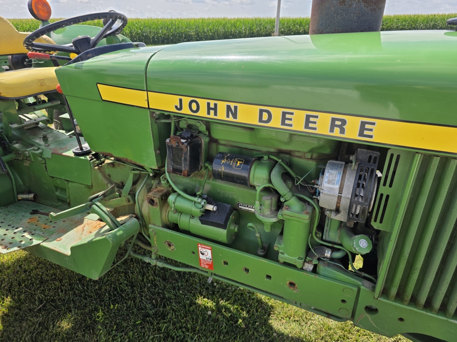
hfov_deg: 73.9
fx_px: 304
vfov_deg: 58.9
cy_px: 171
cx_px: 228
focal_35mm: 23
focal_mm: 6.3
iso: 80
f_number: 1.7
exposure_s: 1/3502
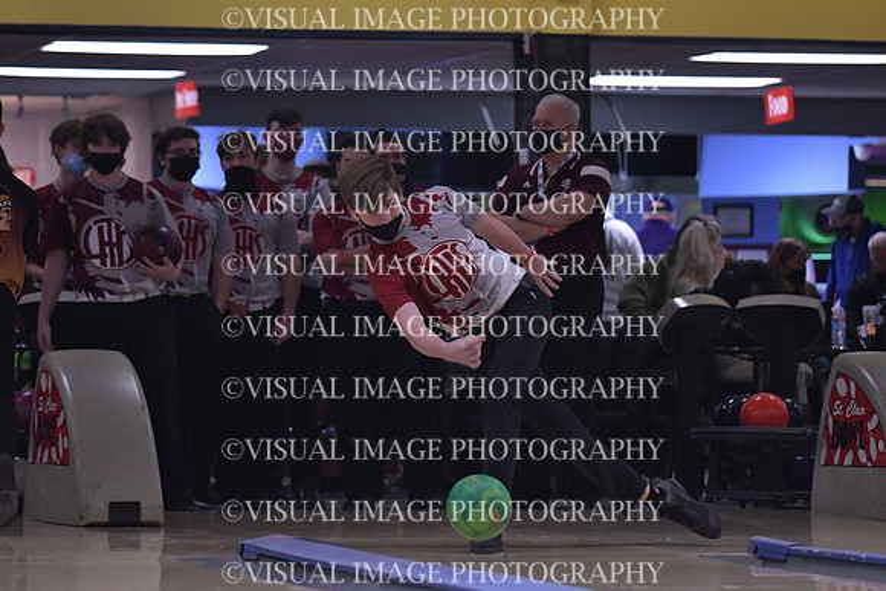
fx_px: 4800
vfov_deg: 7.0
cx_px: 443
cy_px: 296
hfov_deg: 10.5
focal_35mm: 195
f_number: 2.8
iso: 5000
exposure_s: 1/1000
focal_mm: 130
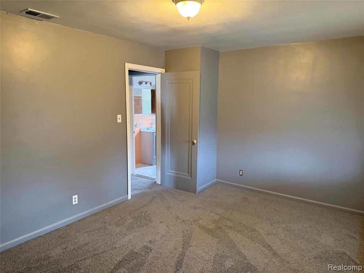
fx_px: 252
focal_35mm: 24
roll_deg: -0.5
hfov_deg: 71.6
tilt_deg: -8.9
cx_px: 182
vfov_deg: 56.8
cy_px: 136
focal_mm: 6.76
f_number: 1.78
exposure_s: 1/60
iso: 500
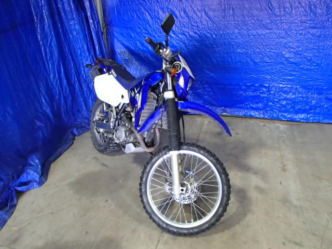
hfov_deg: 63.4
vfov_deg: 49.7
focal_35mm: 28
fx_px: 269
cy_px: 124
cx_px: 166
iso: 800
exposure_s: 1/25
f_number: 3.9
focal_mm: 5
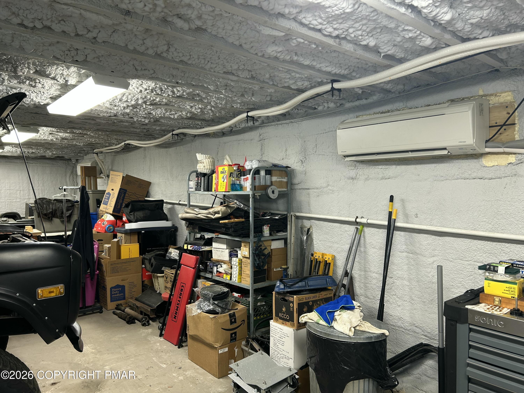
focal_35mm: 26
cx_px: 262
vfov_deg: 53.1
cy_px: 196
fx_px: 394
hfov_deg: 67.3
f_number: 1.5
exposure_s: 1/60
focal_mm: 5.7
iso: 100
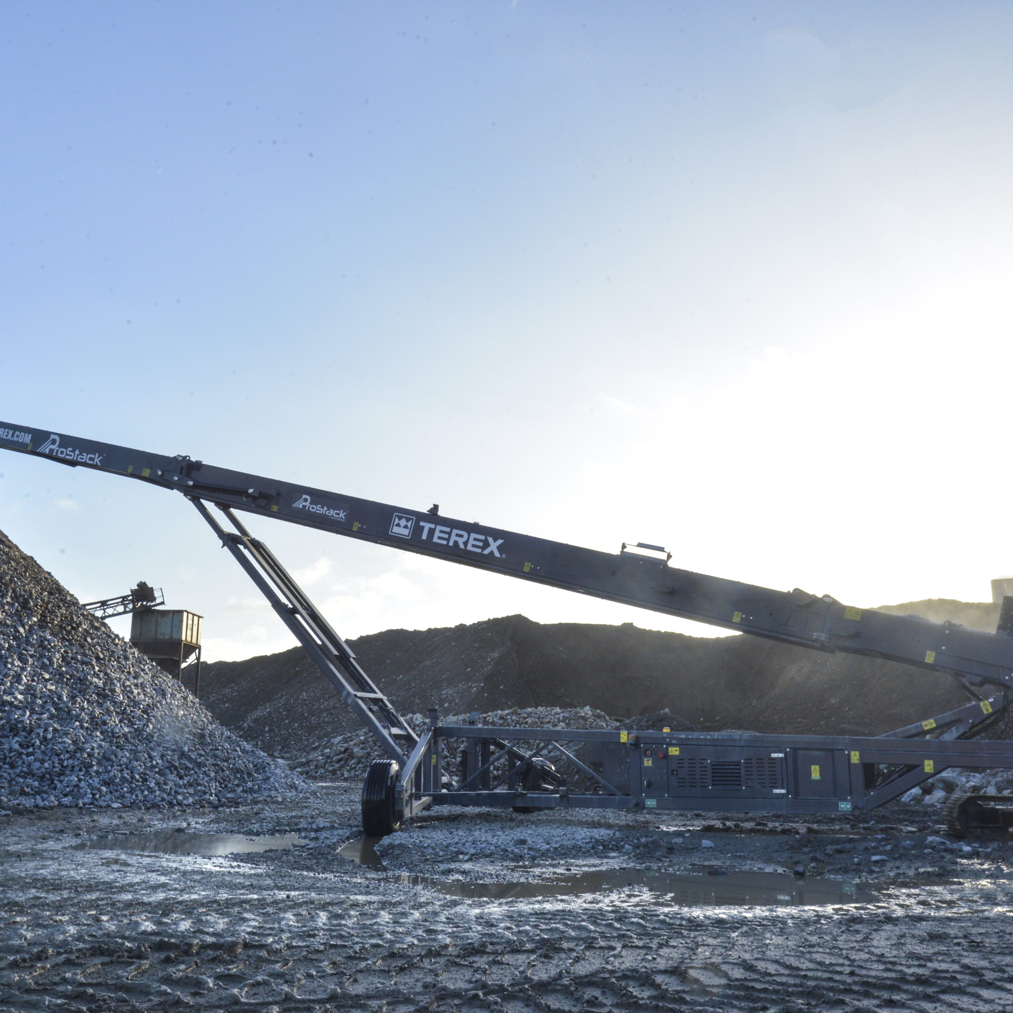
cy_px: 512
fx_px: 1026
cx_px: 445
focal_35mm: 31
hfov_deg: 52.4
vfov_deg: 52.5
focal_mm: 24
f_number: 22
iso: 1000
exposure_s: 1/125
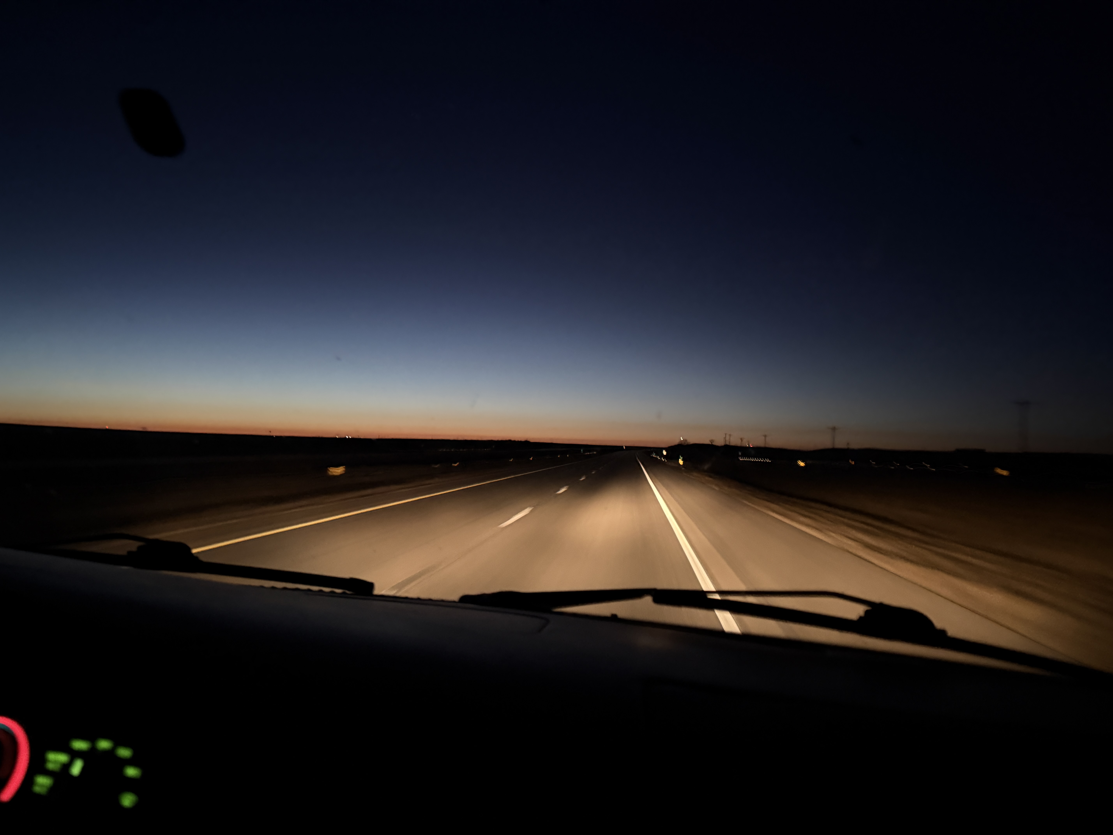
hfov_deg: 71.6
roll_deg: -3.8
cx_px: 556
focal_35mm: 24
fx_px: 772
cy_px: 418
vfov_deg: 56.8
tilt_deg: +2.9
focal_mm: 6.76
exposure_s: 1/15
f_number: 1.78
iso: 2500
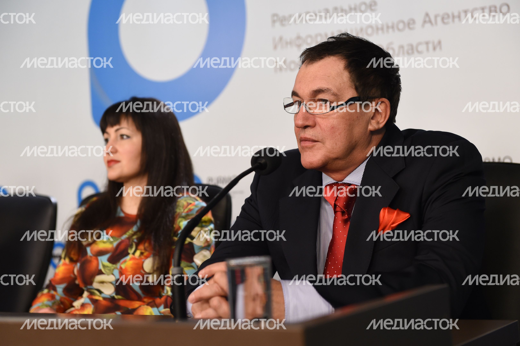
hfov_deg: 28.9
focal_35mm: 70
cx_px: 260
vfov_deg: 19.4
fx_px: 1011
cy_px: 173
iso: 2500
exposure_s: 1/250
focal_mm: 70
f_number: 4
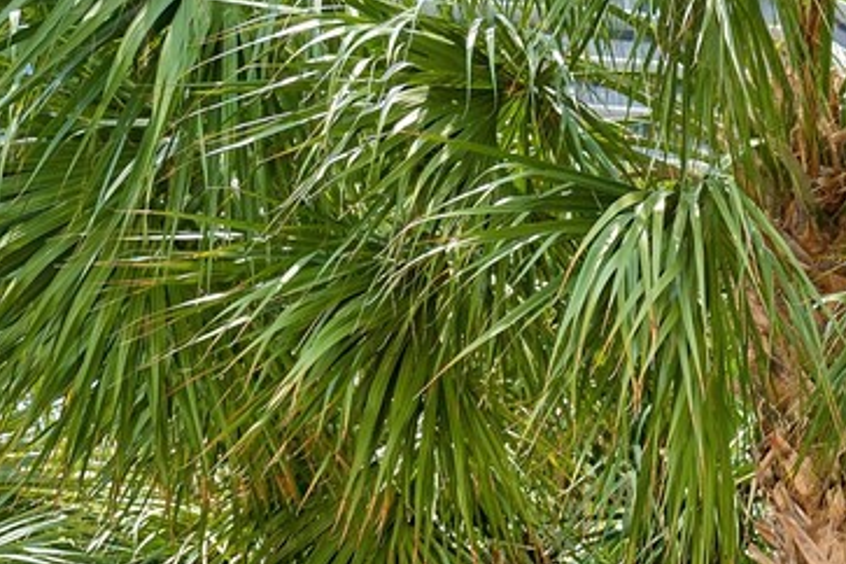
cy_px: 1270
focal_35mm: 85
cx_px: 1736
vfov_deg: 13.0
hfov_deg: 17.0
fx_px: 1996
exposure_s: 1/400
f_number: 4.5
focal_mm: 18.2
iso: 100
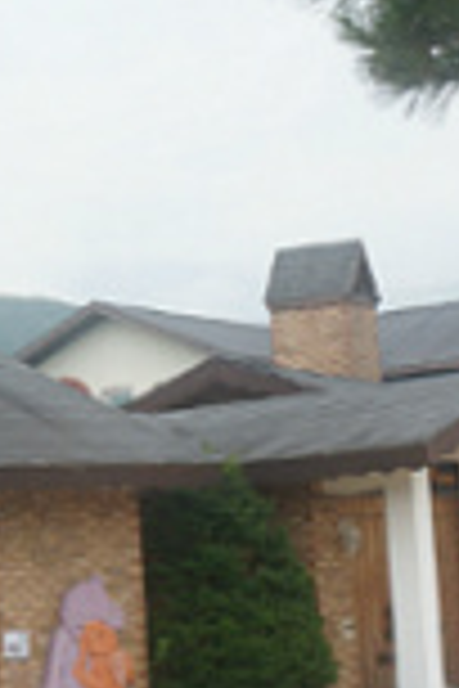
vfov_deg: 14.2
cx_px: -212
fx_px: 2759
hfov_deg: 9.3
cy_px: 313
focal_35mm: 144
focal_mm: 21
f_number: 5
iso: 100
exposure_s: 1/250
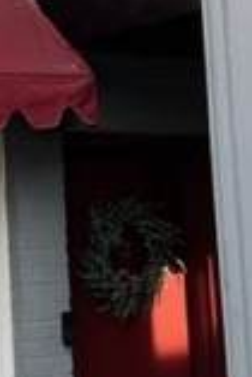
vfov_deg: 18.2
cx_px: -43
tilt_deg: +10.9
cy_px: 29
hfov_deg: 12.2
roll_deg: +1.0
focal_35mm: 110
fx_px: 1152
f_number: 1.5
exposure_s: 1/354
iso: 50
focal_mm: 5.7
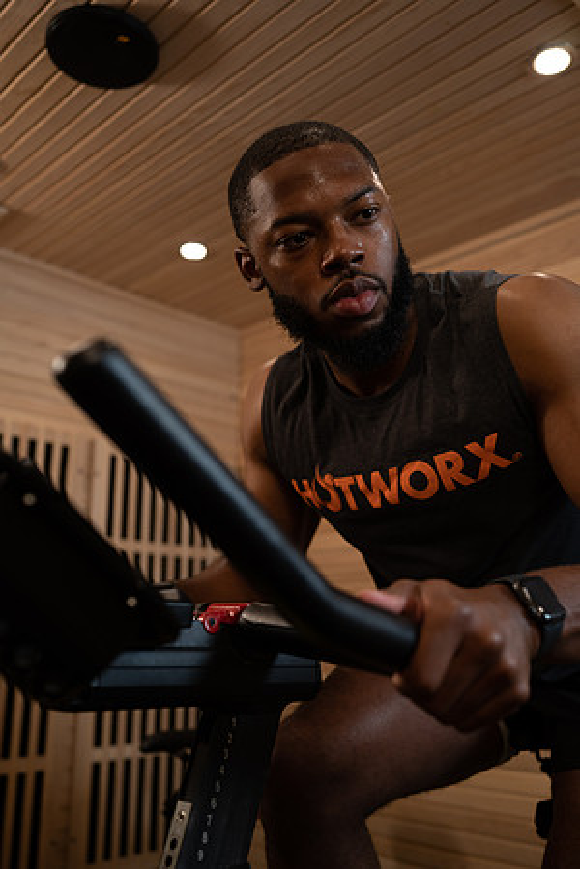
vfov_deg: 54.4
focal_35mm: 35
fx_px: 846
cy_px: 434
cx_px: 290
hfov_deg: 37.9
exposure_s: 1/160
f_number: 2.8
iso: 400
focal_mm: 35
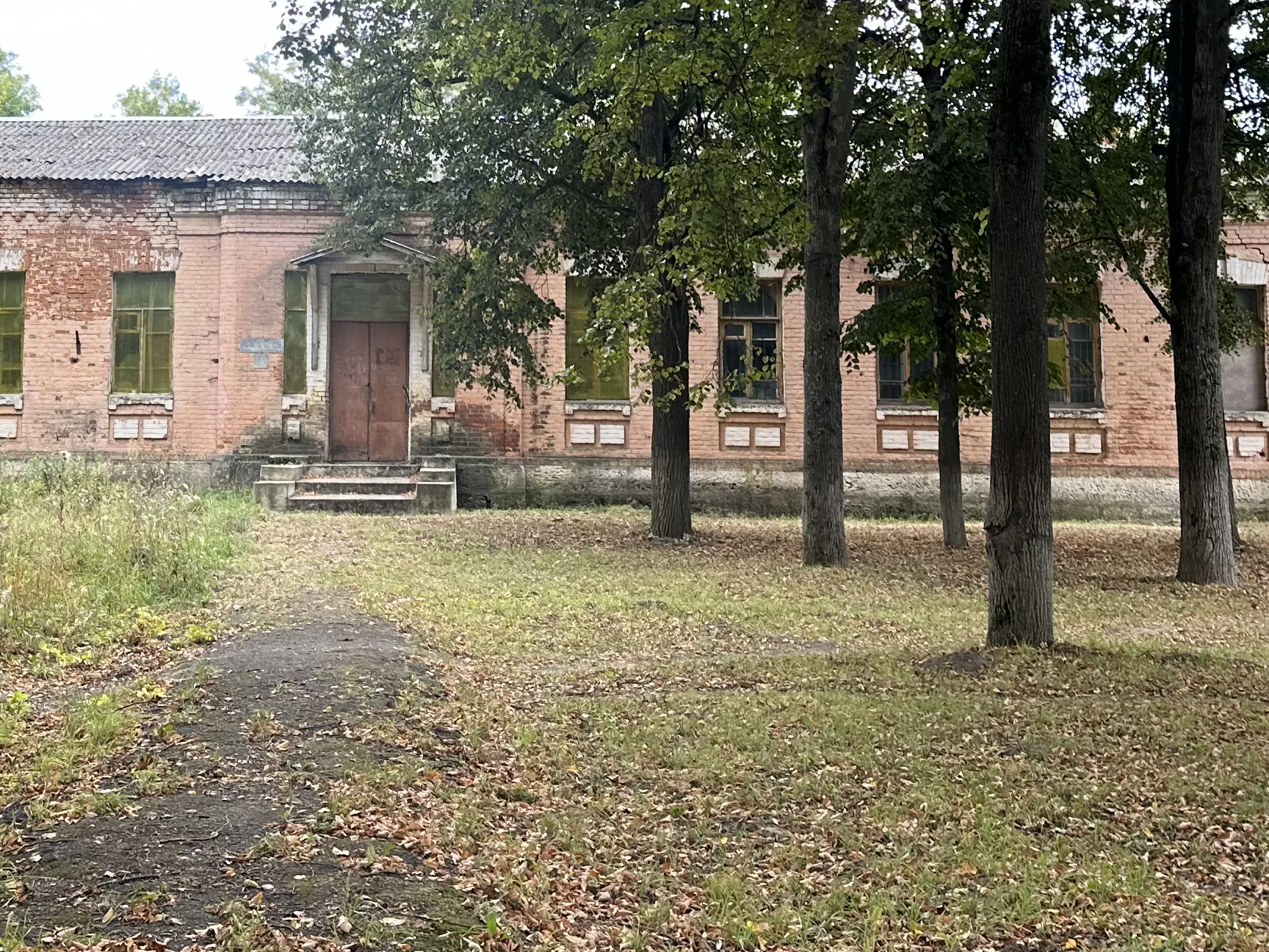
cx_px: 391
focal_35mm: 56
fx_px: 2053
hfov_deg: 33.9
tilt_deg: +6.8
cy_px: 232
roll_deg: -0.5
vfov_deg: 25.8
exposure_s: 1/121
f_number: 1.78
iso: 64
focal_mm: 6.86
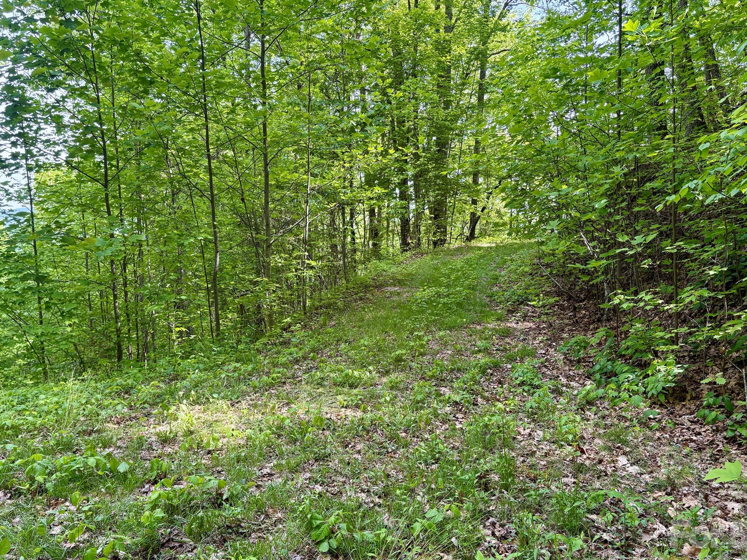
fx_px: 626
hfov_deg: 61.7
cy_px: 287
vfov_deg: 48.2
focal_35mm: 29
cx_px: 384
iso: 80
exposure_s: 1/242
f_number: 1.6
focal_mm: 5.96
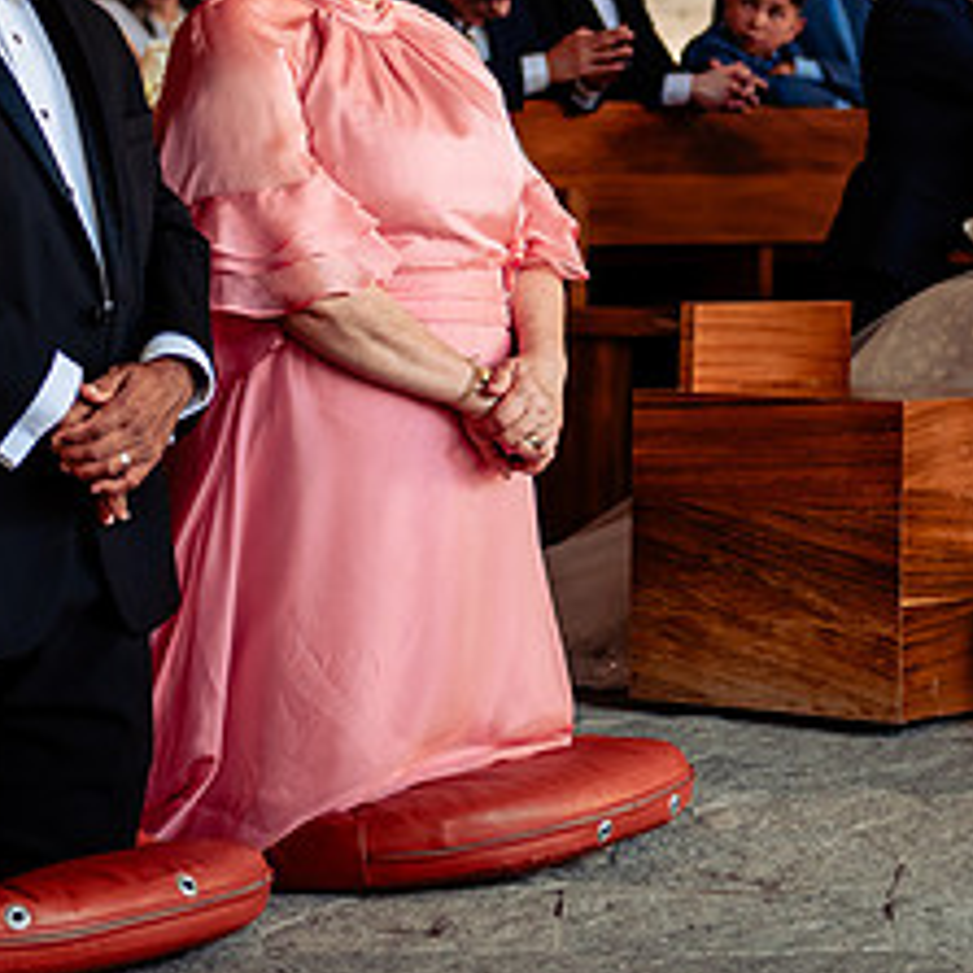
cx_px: 921
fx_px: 4102
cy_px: 203
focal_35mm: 129
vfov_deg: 13.5
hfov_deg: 13.4
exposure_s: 1/320
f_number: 3.2
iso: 500
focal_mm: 58
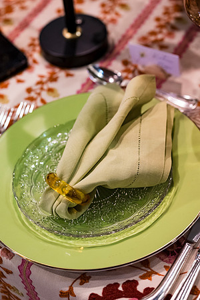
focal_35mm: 82
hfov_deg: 16.7
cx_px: 100
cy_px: 150
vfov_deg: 24.8
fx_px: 683
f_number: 2
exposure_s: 1/500
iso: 1250
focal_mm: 55
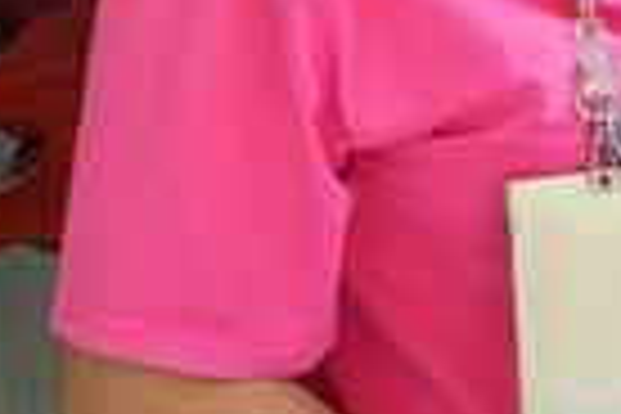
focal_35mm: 174
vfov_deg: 7.8
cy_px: -110
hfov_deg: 10.6
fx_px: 3001
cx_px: 1354
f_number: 4
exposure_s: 1/45
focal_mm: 22.2
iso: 400
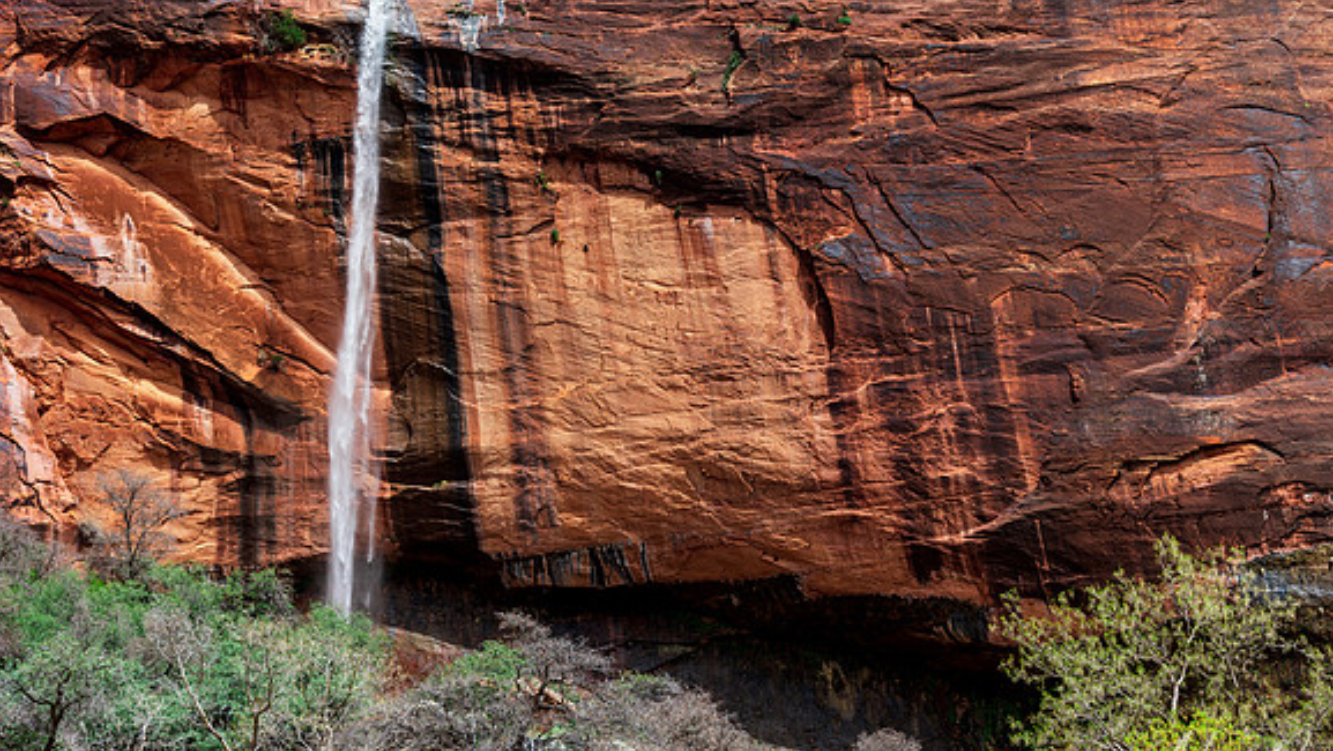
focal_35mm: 79
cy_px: 369
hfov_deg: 26.8
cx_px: 668
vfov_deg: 15.3
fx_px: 2793
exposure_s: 1/125
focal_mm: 75
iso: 100
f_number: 8
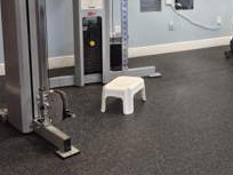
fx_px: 363
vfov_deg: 25.9
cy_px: 7
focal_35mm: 54
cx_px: 247
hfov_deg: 32.0
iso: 250
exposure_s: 1/120
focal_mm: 5.4
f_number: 1.8
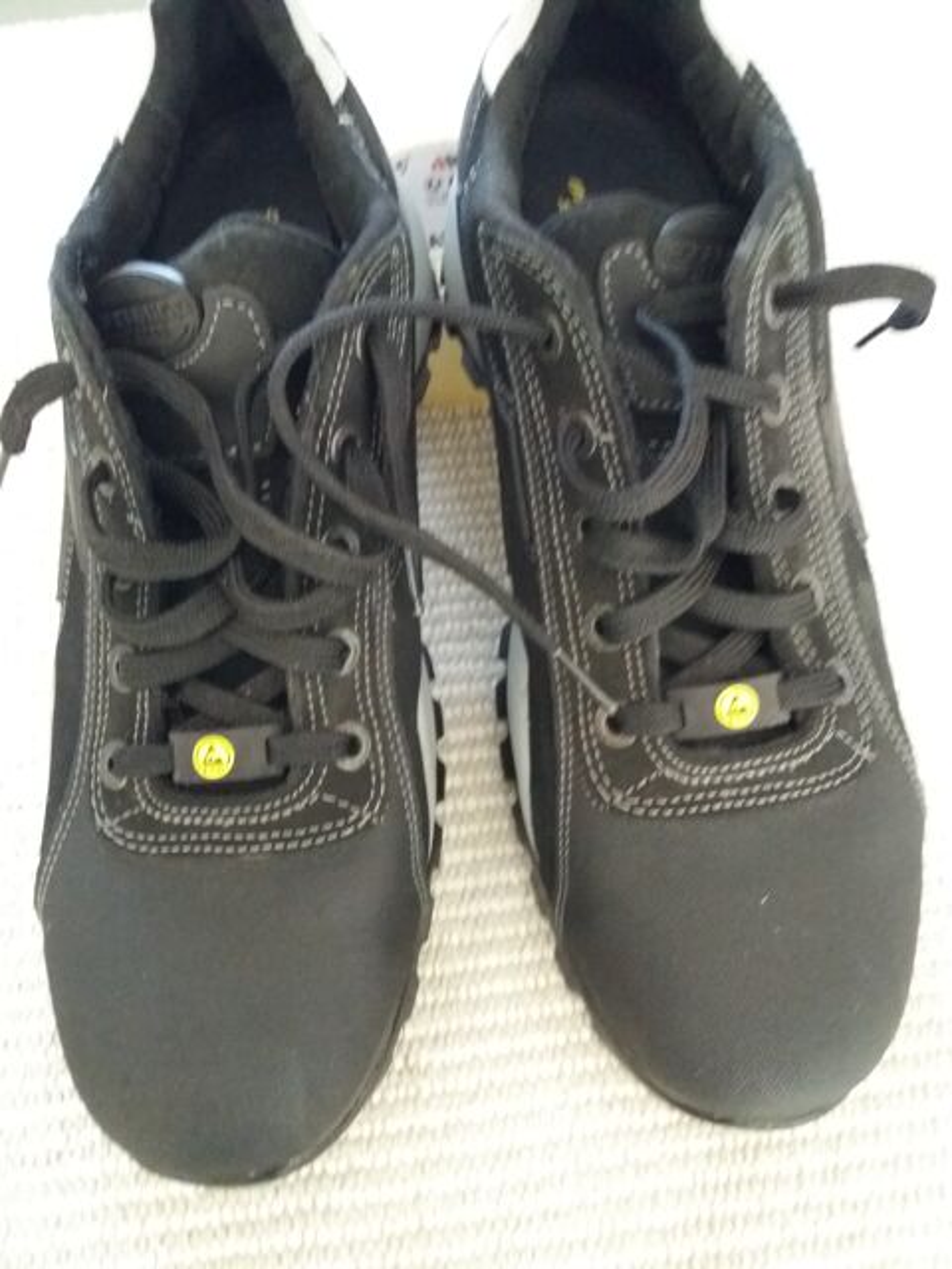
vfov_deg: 63.4
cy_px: 634
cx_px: 476
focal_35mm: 28
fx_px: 1027
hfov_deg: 49.7
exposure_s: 1/17
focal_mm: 3.7
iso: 800
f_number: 1.9
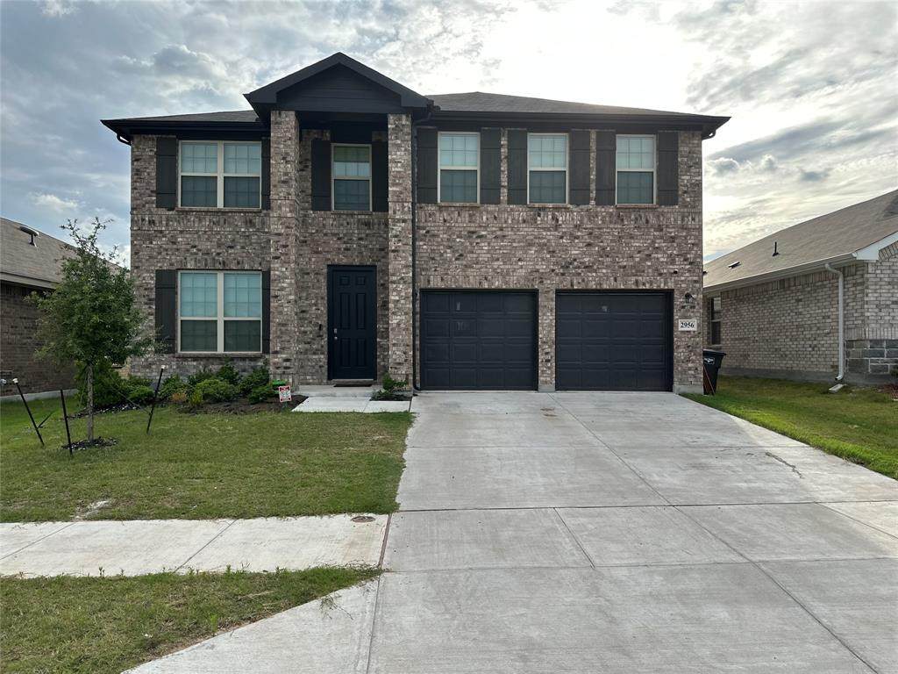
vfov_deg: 56.8
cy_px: 337
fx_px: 623
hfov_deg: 71.6
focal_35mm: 24
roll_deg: -1.2
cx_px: 449
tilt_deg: +0.9
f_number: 1.78
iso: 80
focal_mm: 6.86
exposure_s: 1/2299
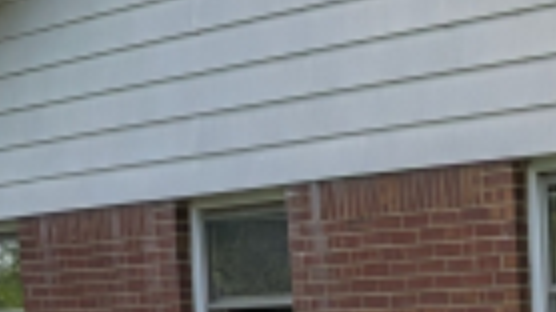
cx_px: 978
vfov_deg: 9.3
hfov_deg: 15.1
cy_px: 536
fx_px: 1842
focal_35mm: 125
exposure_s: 1/1923
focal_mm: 4.53
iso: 31
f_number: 1.7
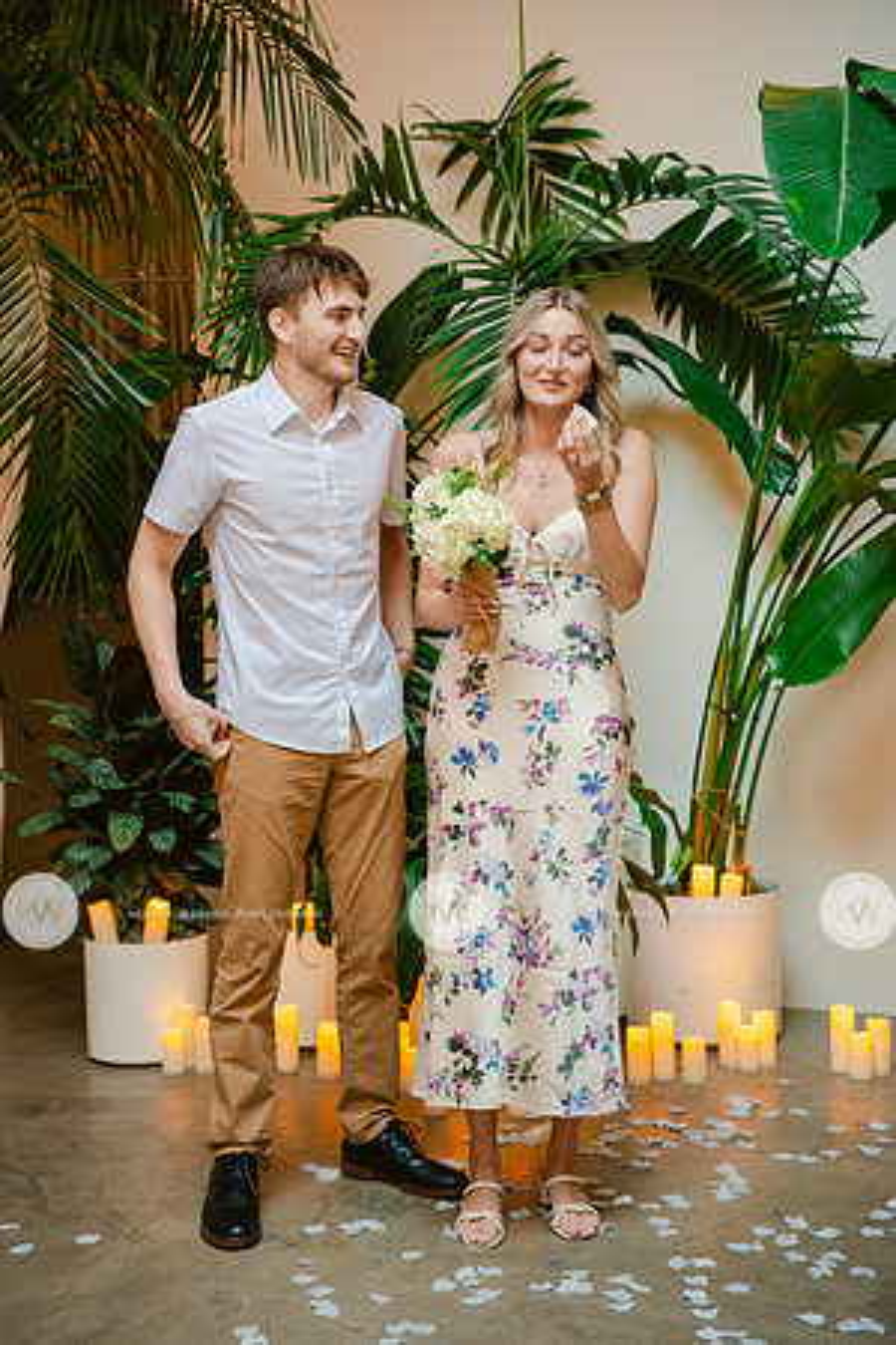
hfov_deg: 22.2
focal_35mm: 61
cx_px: 448
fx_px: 2281
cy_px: 672
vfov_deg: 32.8
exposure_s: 1/250
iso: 1000
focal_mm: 61.1
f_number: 2.8
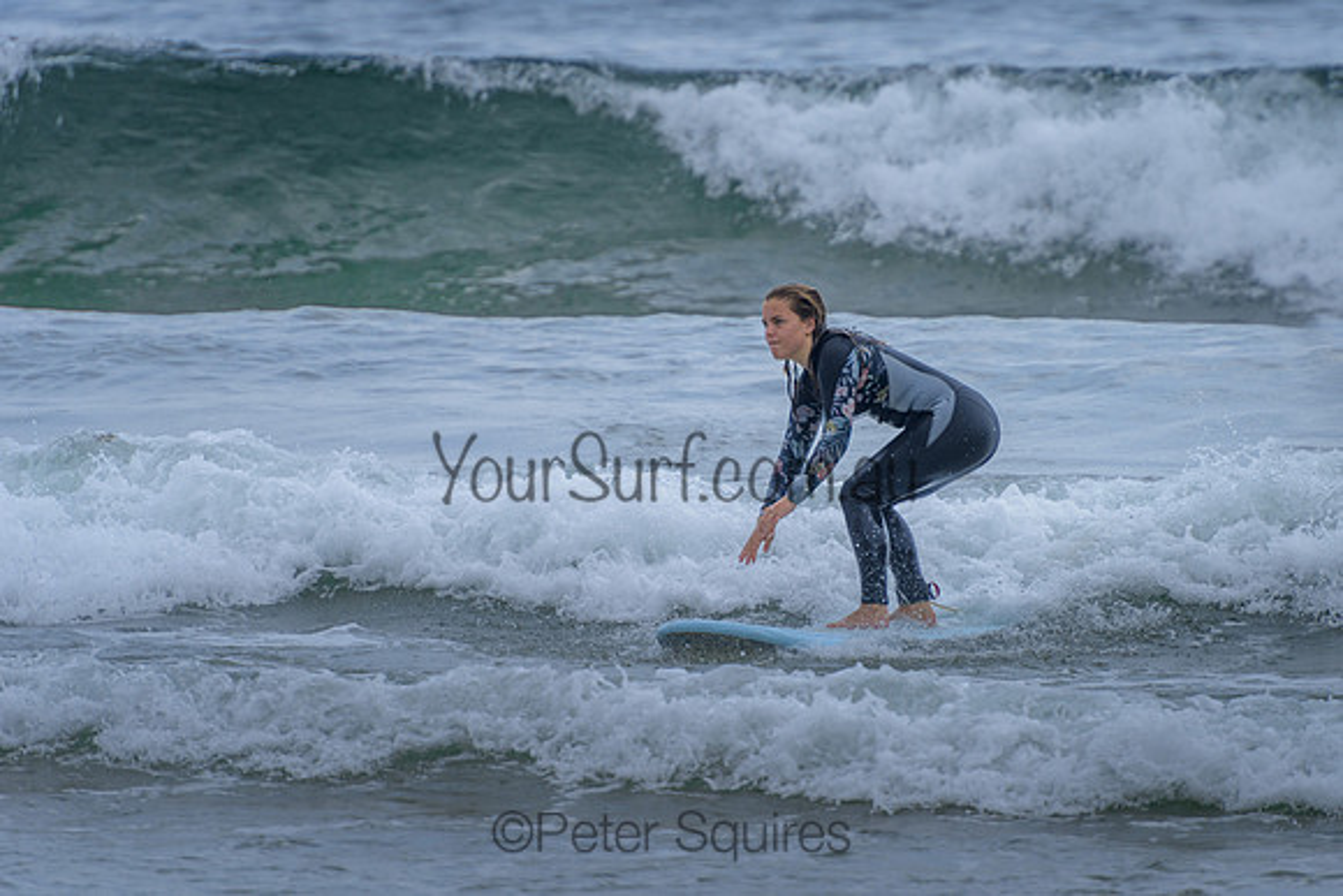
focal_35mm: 490
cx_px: 823
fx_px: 18295
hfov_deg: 4.2
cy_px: 347
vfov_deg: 2.8
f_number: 5.6
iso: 200
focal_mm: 400
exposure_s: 1/1600
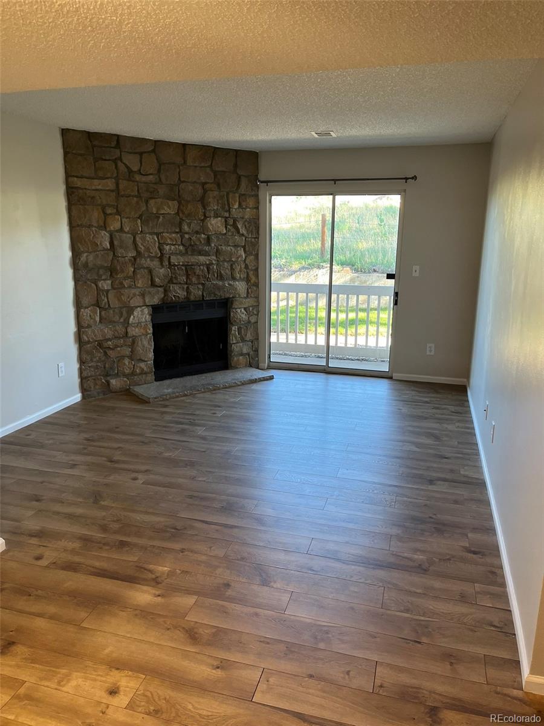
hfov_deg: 53.1
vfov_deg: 67.3
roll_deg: -0.8
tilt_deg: -13.2
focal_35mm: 26
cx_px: 272
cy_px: 363
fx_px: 545
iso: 125
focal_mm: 5.1
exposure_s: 1/120
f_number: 1.6
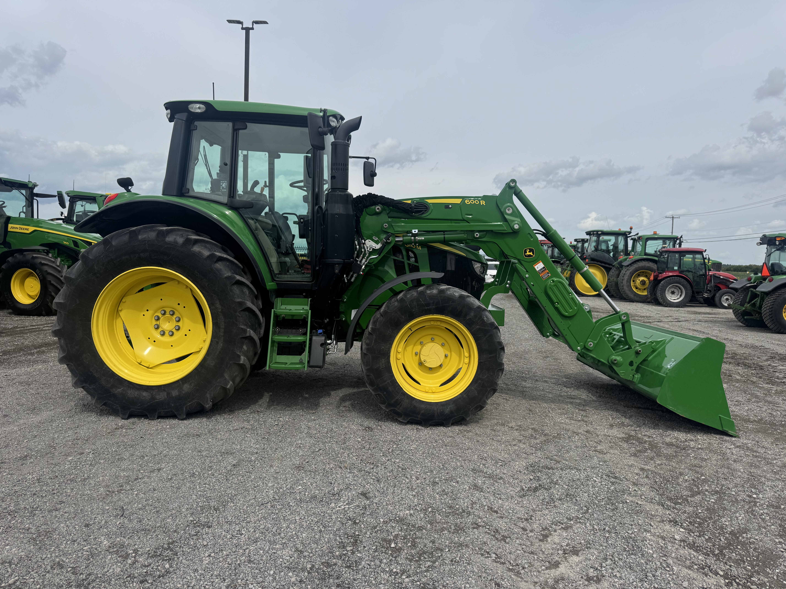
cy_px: 294
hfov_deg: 71.6
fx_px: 545
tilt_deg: -2.8
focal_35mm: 24
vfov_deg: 56.8
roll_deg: -0.8
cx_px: 393
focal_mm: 6.76
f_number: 1.78
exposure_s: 1/5814
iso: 80
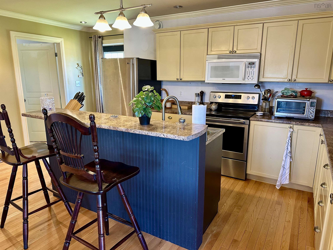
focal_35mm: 24
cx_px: 166
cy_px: 125
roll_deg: -1.3
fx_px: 231
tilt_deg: -11.9
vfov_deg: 56.8
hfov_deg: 71.6
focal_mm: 6.86
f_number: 1.78
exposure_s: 1/60
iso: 320
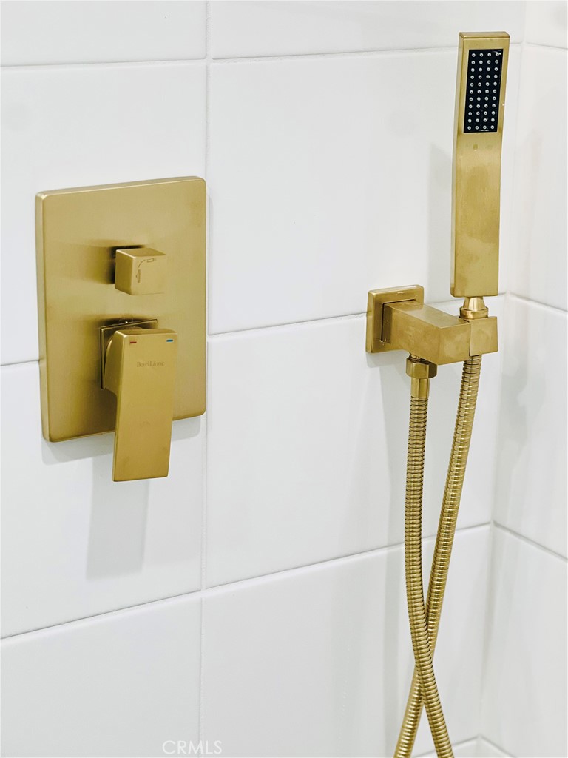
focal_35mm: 77
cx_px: 284
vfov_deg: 25.3
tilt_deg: -15.0
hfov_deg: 19.1
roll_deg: -2.4
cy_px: 379
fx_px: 1685
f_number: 2.8
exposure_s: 1/60
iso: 125
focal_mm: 9
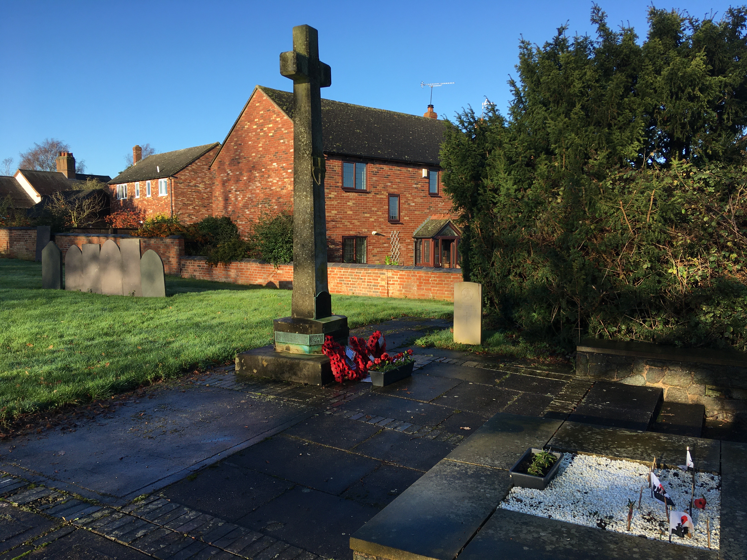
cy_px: 280
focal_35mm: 29
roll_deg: -0.4
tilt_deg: -4.3
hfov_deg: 61.7
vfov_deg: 48.2
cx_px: 374
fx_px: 626
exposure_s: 1/635
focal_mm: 4.15
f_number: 2.2
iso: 25
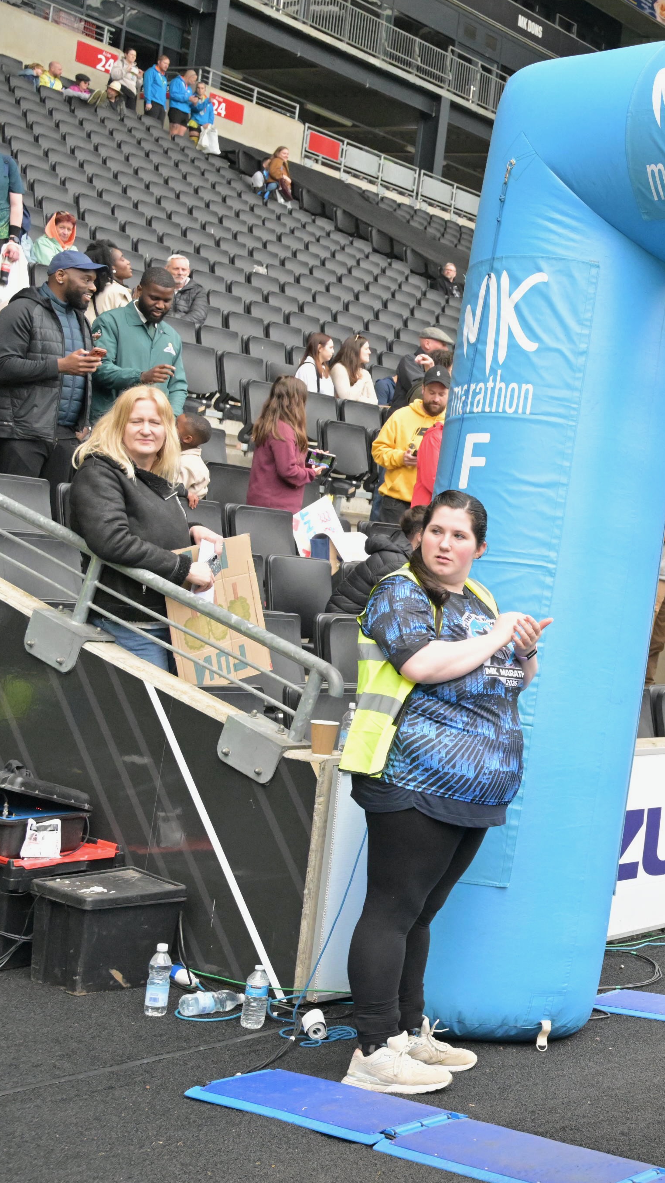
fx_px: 1850
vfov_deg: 35.5
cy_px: 590
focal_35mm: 59
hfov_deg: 19.0
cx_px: 848
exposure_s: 1/1250
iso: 5600
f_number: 6.3
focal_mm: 37
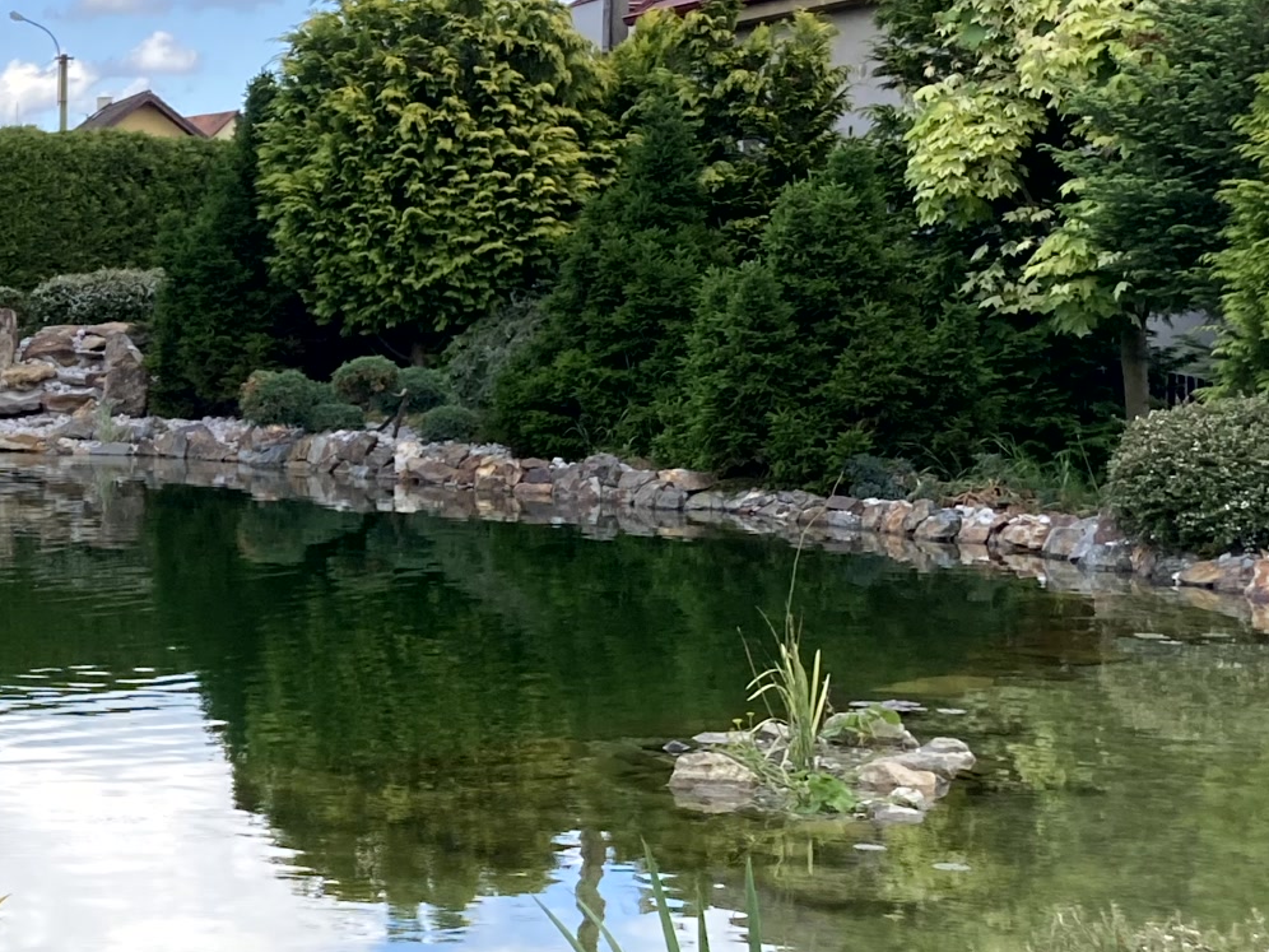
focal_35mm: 83
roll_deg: -0.6
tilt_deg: -4.1
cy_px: 594
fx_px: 3043
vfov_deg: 17.8
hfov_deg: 21.8
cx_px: -250
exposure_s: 1/941
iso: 20
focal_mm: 3.99
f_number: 1.8
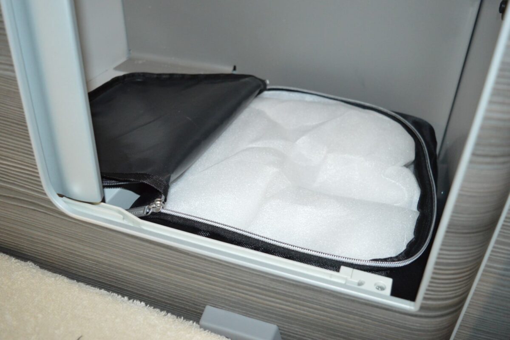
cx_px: 255
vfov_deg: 38.4
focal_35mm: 34
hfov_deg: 55.1
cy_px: 170
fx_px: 489
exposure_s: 1/60
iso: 1600
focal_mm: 23
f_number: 3.8
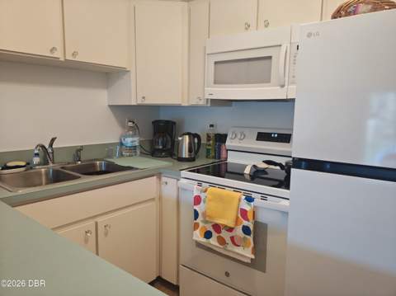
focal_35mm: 25
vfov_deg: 54.8
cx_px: 198
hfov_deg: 69.4
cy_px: 148
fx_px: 286
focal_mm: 4.68
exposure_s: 1/60
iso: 1213
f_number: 1.7
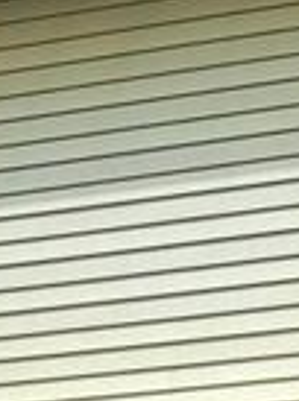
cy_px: 964
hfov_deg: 11.6
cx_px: 38
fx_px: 1470
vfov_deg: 12.3
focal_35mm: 127
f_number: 1.6
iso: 50
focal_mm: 5.96
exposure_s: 1/1949
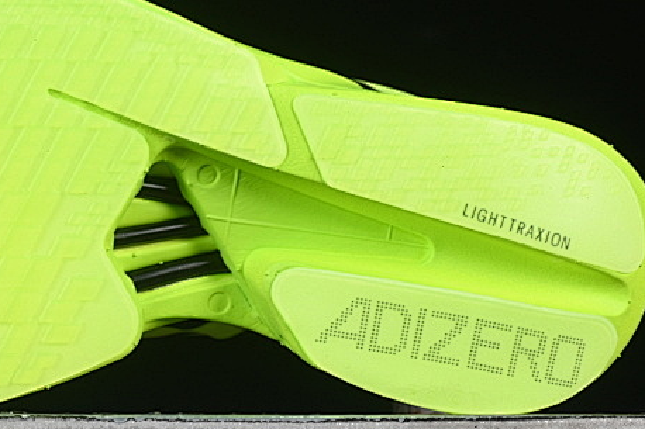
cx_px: 137
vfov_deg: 7.7
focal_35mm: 177
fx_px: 3170
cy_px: 101
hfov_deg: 11.6
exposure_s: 1/80
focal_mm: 50
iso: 160
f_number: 8
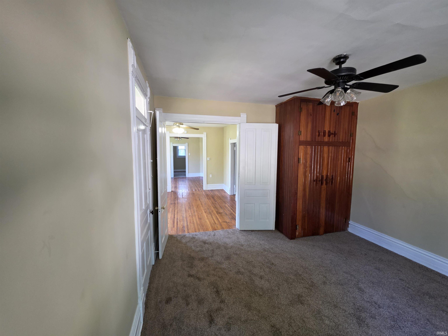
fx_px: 168
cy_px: 168
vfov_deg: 89.9
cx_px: 224
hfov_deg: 106.2
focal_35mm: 13
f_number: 1.9
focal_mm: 2.2
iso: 200
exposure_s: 1/60
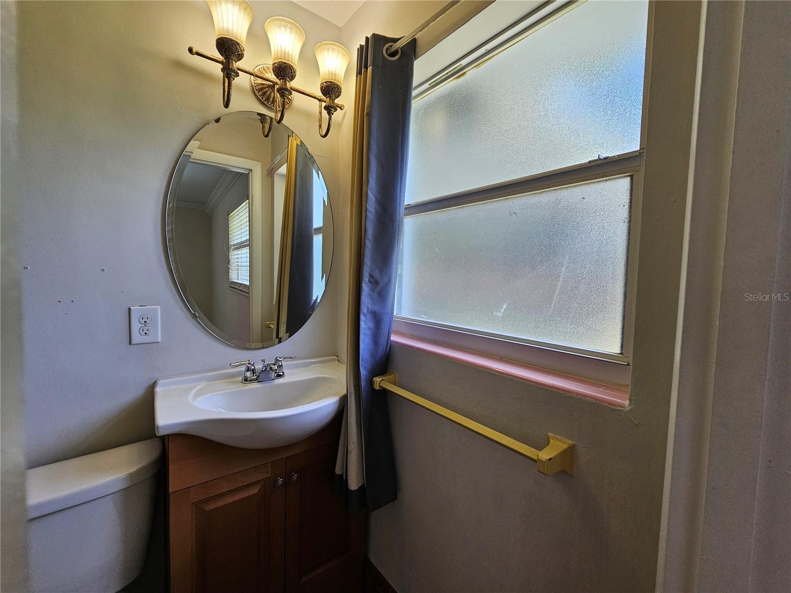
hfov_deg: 106.2
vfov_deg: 89.9
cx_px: 396
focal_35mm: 13
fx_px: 297
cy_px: 296
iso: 100
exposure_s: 1/120
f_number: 2.2
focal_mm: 2.2
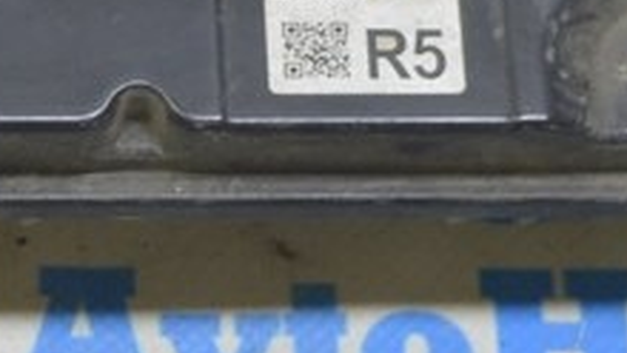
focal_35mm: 219
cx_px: 48
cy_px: 19
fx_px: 3643
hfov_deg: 9.8
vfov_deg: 5.5
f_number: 5.6
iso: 400
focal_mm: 30
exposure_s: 1/20
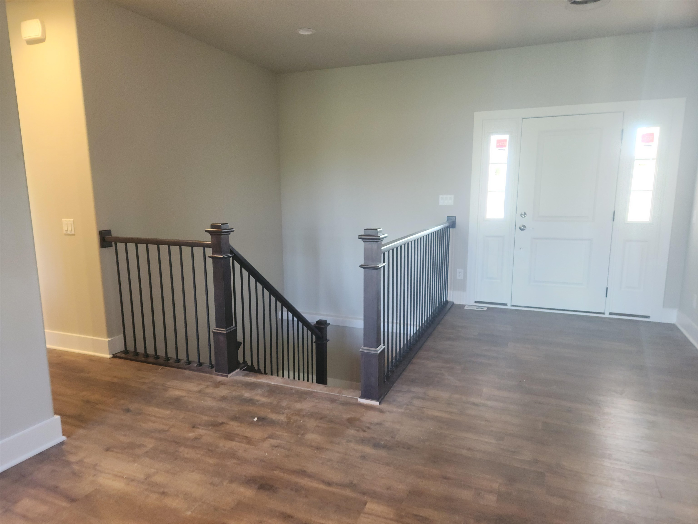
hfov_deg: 73.9
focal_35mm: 23
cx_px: 349
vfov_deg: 58.9
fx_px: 464
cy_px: 262
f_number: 1.8
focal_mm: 5.4
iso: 160
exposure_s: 1/60
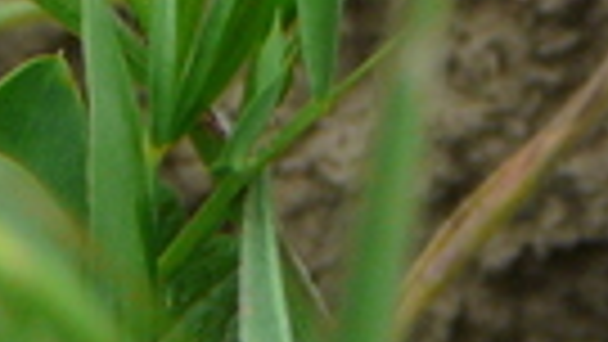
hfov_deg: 2.6
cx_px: 664
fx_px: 13368
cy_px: -882
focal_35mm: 829
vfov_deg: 1.5
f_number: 5
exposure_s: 1/250
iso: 100
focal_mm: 19.7
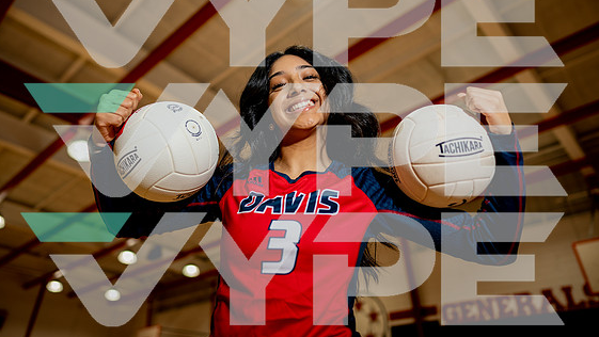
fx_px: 413
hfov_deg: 71.9
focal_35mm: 26
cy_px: 140
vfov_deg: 44.3
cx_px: 296
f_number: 1.4
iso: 80
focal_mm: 24
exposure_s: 1/200
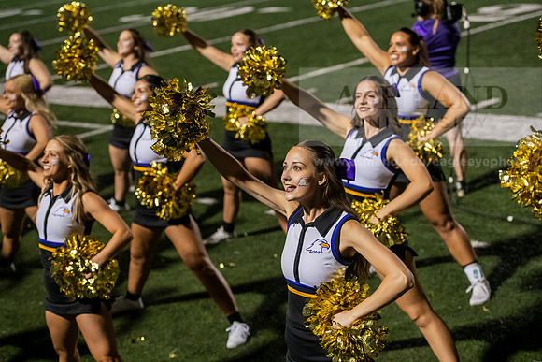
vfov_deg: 16.7
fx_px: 1235
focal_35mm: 82
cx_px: 271
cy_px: 181
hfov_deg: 24.8
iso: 4000
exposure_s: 1/500
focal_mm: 82
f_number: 3.5
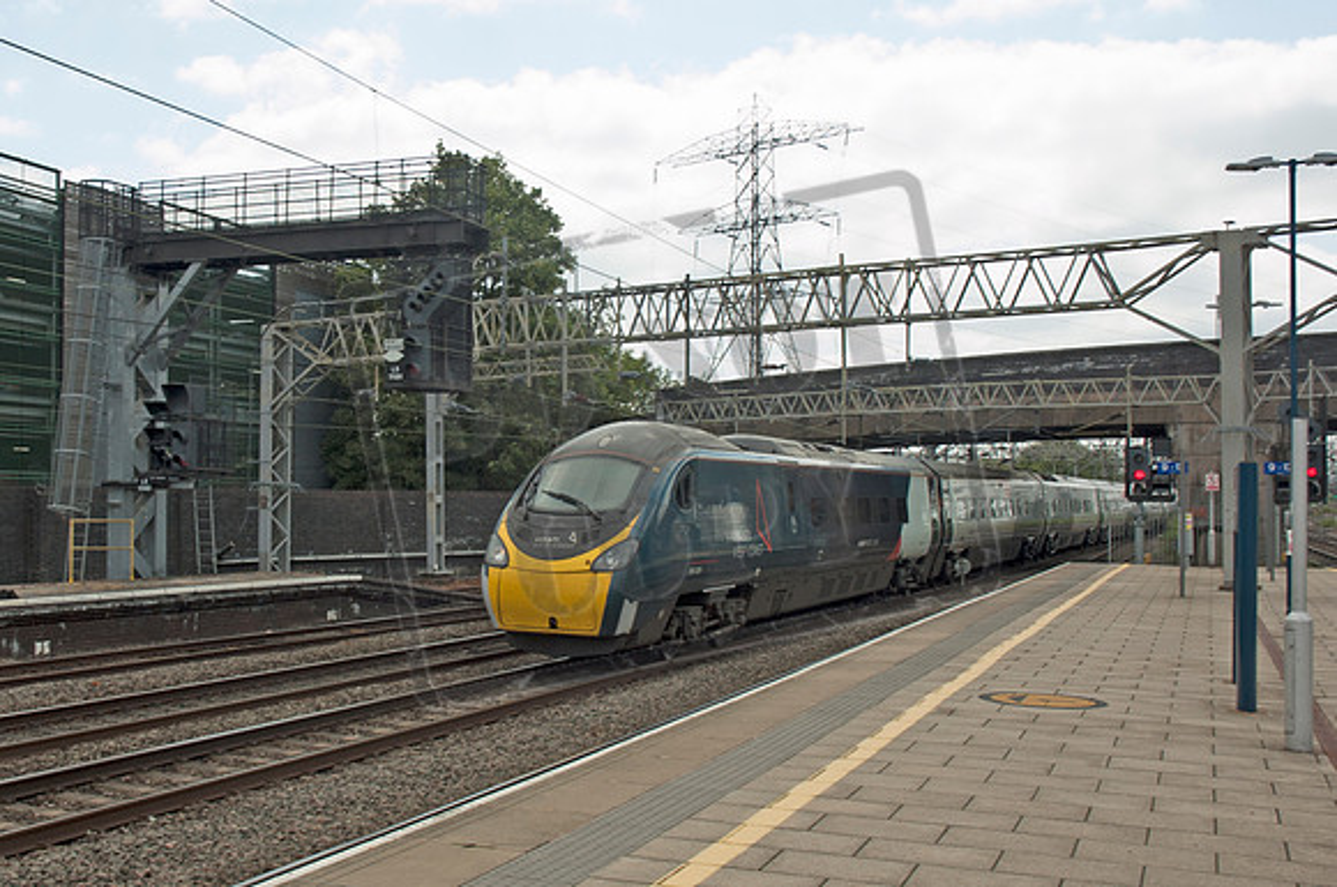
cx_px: 668
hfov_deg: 53.2
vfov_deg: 36.8
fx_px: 1335
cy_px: 444
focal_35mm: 36
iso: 200
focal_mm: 24
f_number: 8
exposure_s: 1/250
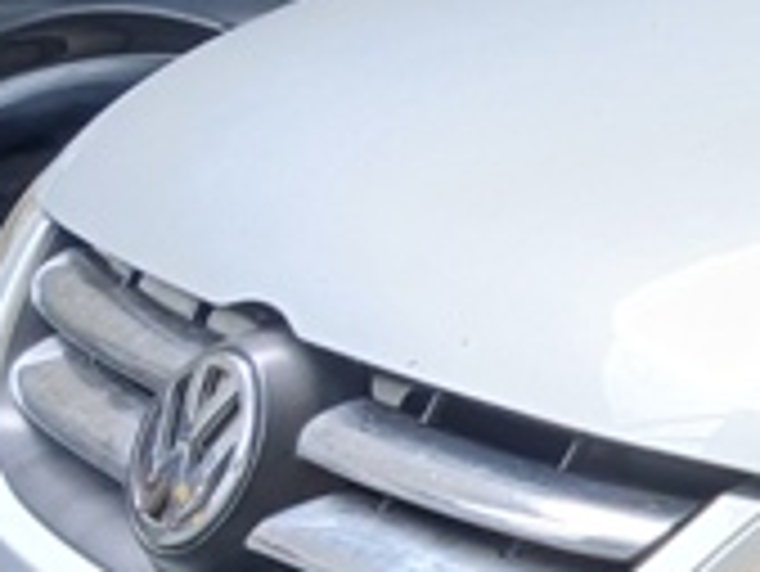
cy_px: 545
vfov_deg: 12.0
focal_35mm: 123
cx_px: 1444
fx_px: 2702
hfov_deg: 13.9
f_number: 1.8
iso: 80
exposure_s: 1/60
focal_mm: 3.98
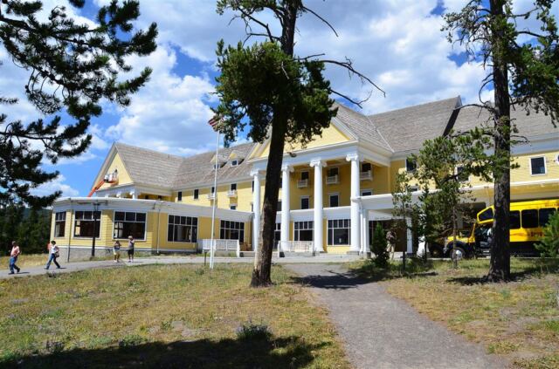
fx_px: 418
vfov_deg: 47.7
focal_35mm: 27
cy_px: 184
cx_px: 280
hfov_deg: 67.5
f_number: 10
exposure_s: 1/400
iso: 200
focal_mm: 18
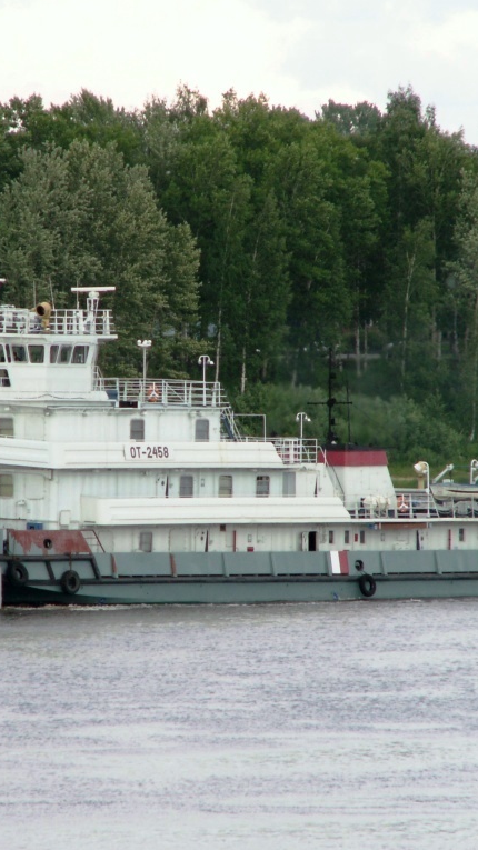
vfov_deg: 4.0
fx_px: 12129
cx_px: 182
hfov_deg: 2.3
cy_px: 426
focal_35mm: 538
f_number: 5.6
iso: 50
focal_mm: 61.18
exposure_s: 1/125
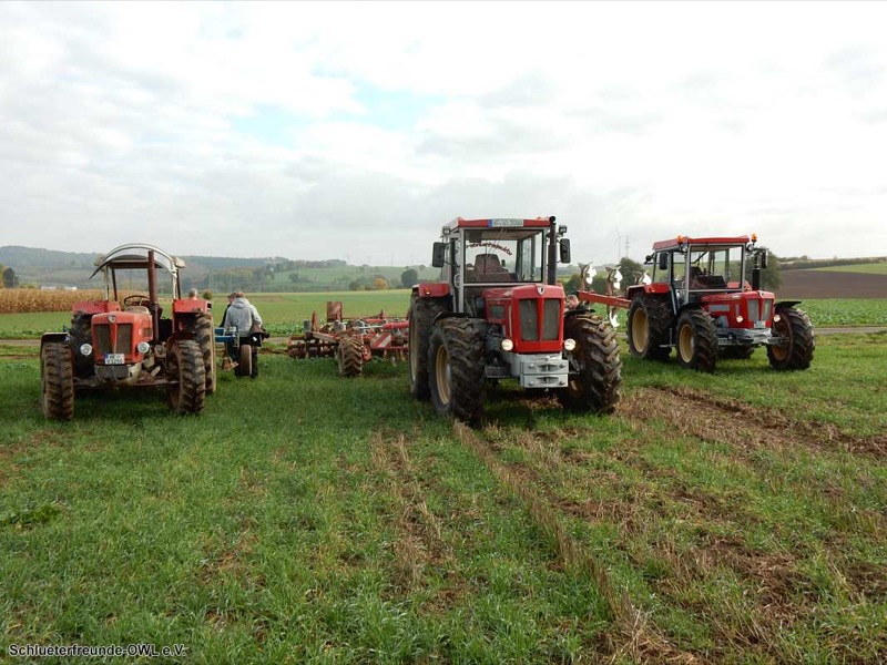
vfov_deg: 39.7
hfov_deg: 51.4
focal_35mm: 36
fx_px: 922
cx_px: 444
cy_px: 332
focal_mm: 6.4
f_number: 4
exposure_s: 1/400
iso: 125
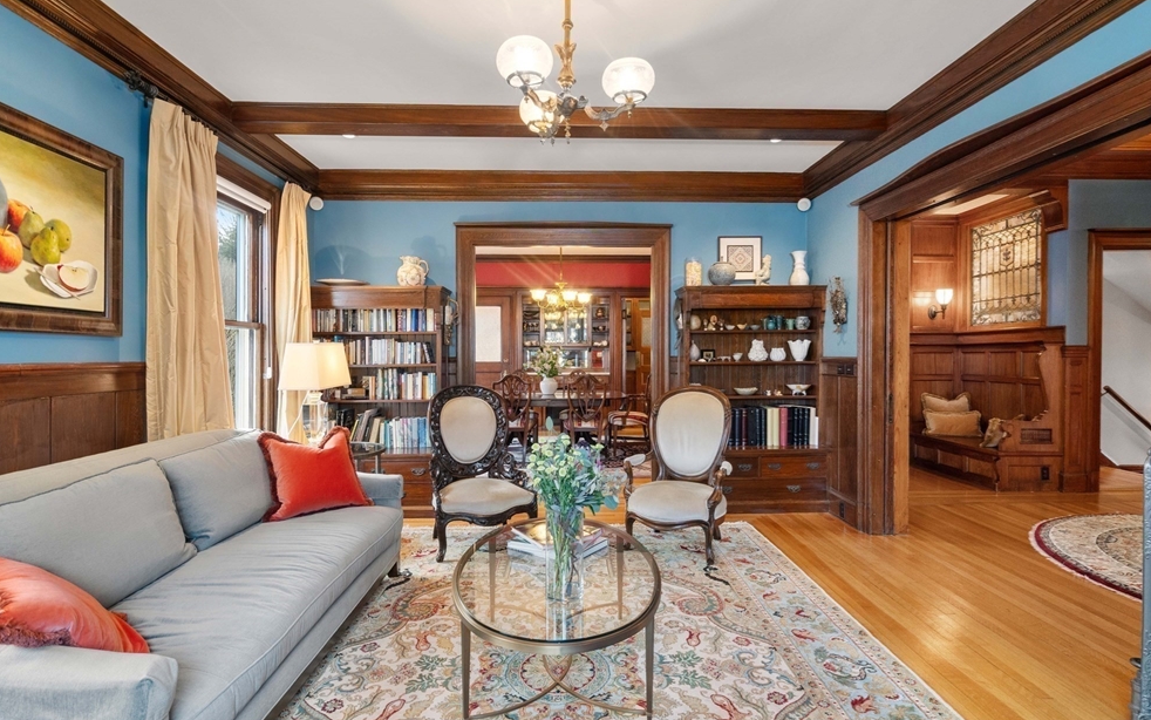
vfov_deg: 68.0
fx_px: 533
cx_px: 570
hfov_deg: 94.4
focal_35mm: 17
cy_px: 378
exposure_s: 1/2
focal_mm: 16
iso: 800
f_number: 9
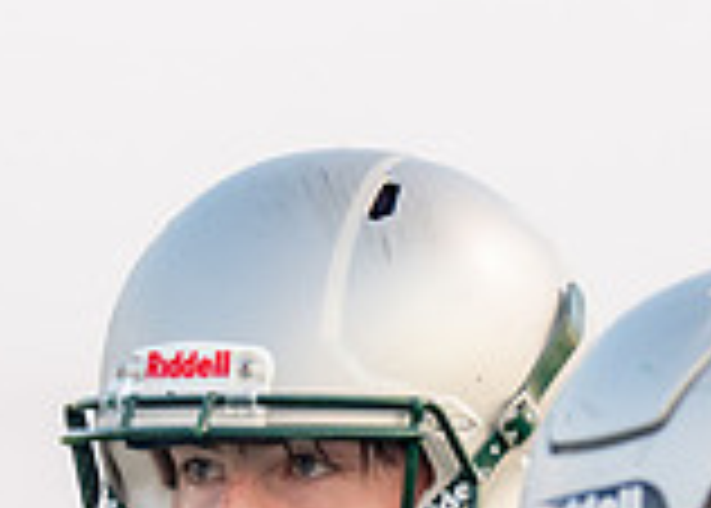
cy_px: 817
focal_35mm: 452
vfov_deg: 3.2
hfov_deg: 4.5
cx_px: 420
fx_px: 9131
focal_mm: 104
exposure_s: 1/1600
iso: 500
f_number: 2.8
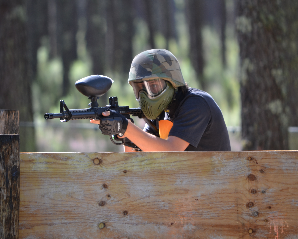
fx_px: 4480
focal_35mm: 508
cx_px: 147
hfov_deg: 3.8
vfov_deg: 3.0
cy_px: 120
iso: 100
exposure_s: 1/30
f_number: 5.6
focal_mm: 300
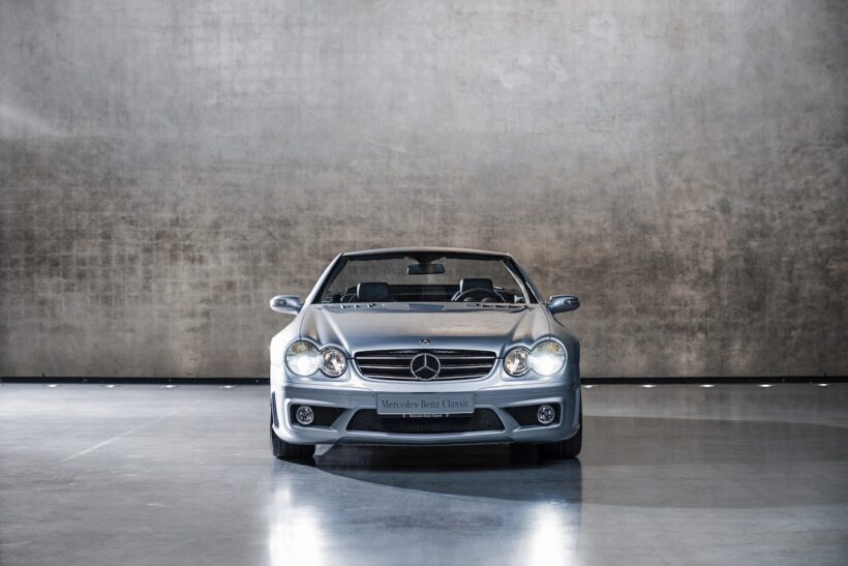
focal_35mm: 70
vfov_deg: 19.5
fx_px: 1649
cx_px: 424
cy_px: 283
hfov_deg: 28.8
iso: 50
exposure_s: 1/4
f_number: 4
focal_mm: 70
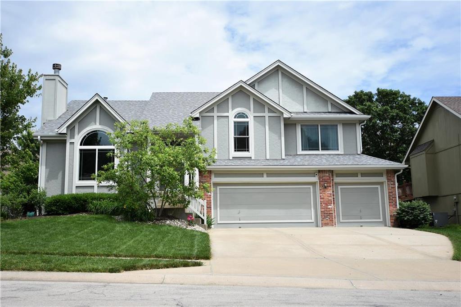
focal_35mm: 36
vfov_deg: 36.8
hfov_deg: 53.1
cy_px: 154
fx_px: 461
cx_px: 230
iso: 200
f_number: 4.5
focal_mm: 24
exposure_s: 1/1250
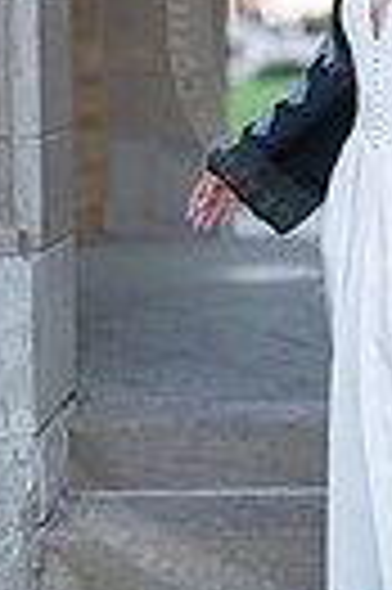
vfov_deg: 11.9
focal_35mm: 172
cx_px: 460
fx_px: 2817
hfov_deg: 7.9
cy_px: 86
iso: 200
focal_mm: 50
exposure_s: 1/1000
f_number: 1.3
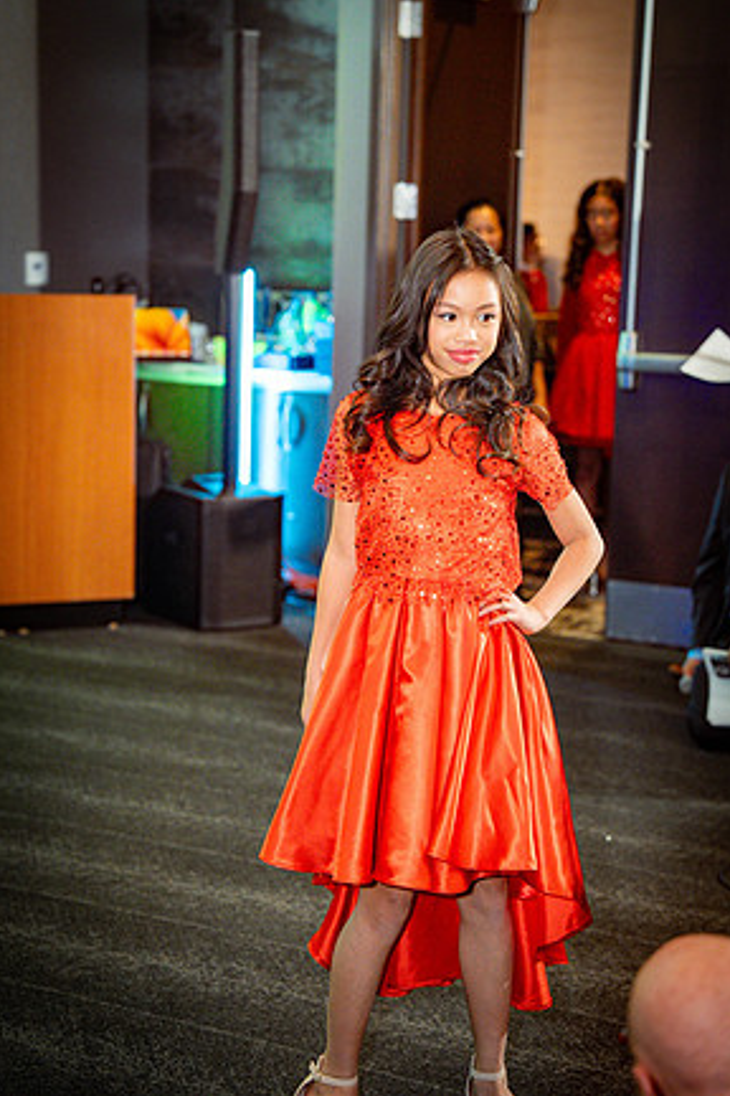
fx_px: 2220
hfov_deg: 18.7
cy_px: 528
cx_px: 370
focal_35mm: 73
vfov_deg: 27.7
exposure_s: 1/160
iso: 1600
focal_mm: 70
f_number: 2.8
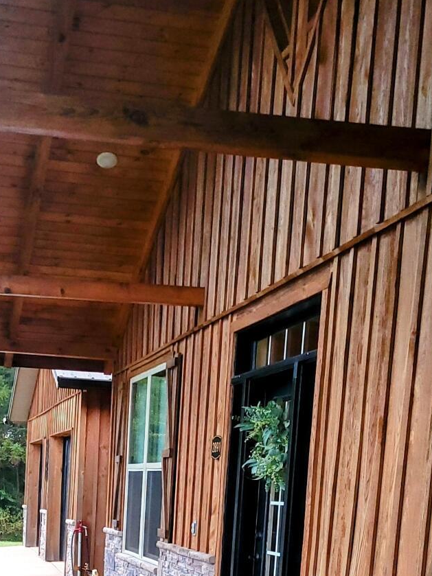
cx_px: 133
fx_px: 1032
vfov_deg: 28.7
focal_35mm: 62
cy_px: 612
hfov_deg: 23.5
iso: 250
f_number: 1.8
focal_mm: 5.4
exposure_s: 1/30
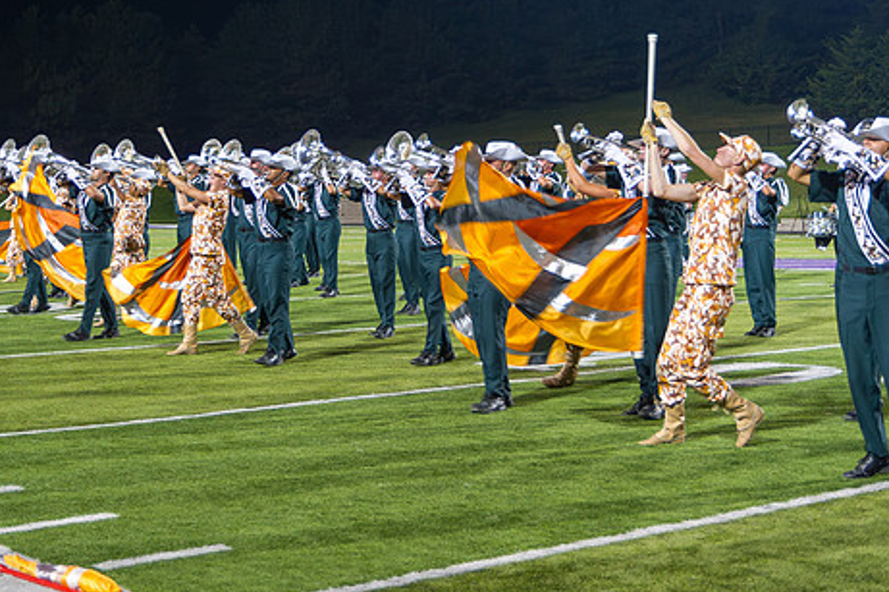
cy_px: 235
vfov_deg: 20.3
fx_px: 1654
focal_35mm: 67
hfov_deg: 30.1
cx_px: 422
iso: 2500
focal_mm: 52
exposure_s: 1/160
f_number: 4.8
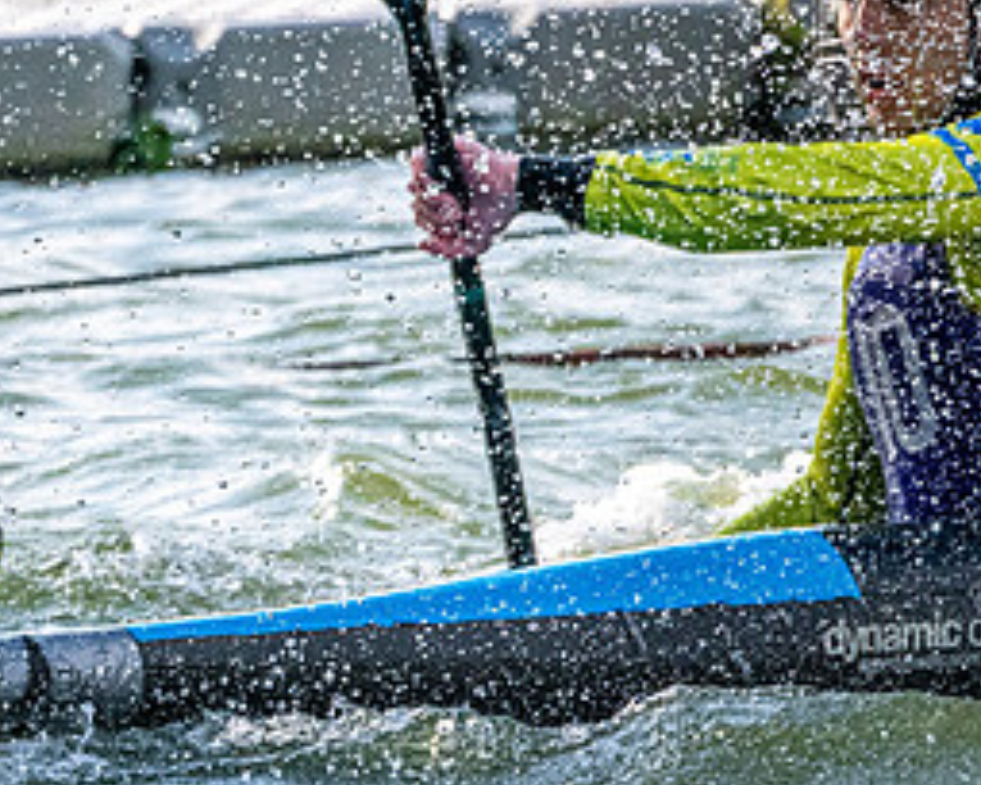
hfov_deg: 1.9
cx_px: -279
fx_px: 30137
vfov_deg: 1.5
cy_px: 469
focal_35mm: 1038
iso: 2500
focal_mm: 400
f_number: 11
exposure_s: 1/3200
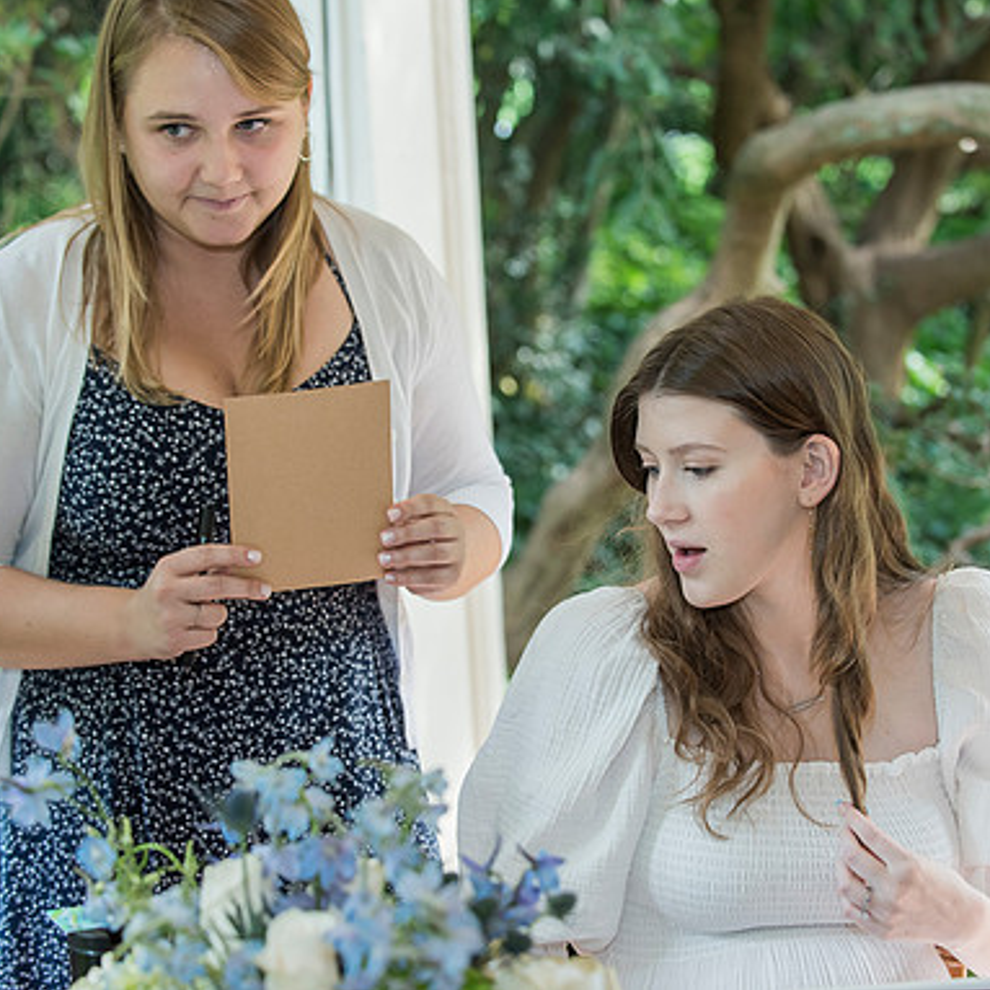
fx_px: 2912
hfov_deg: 19.3
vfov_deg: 19.3
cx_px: 545
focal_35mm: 90
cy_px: 492
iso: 640
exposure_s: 1/125
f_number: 4
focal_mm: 70
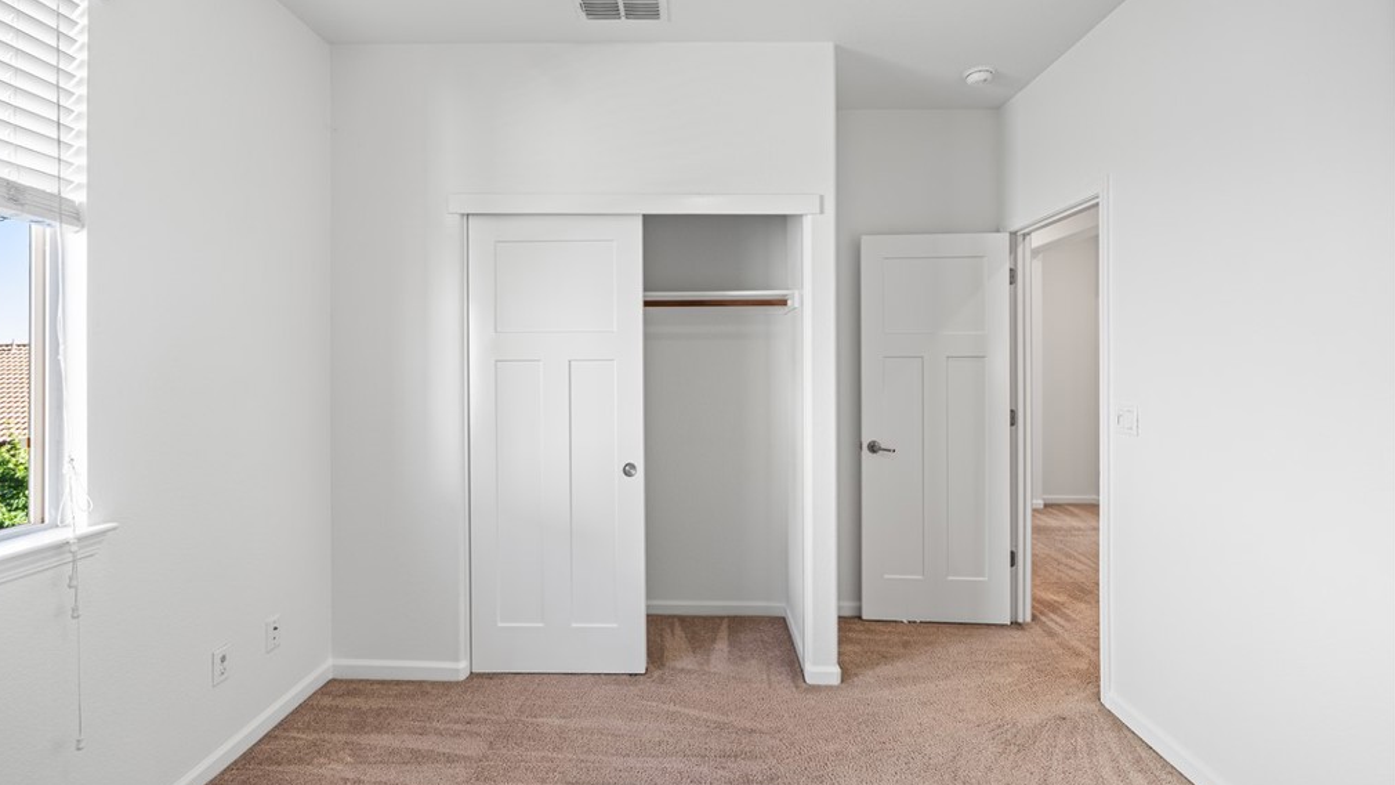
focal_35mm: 17
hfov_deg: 95.9
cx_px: 689
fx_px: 629
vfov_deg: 63.9
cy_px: 390
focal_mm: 16
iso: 400
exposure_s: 1/25
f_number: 4
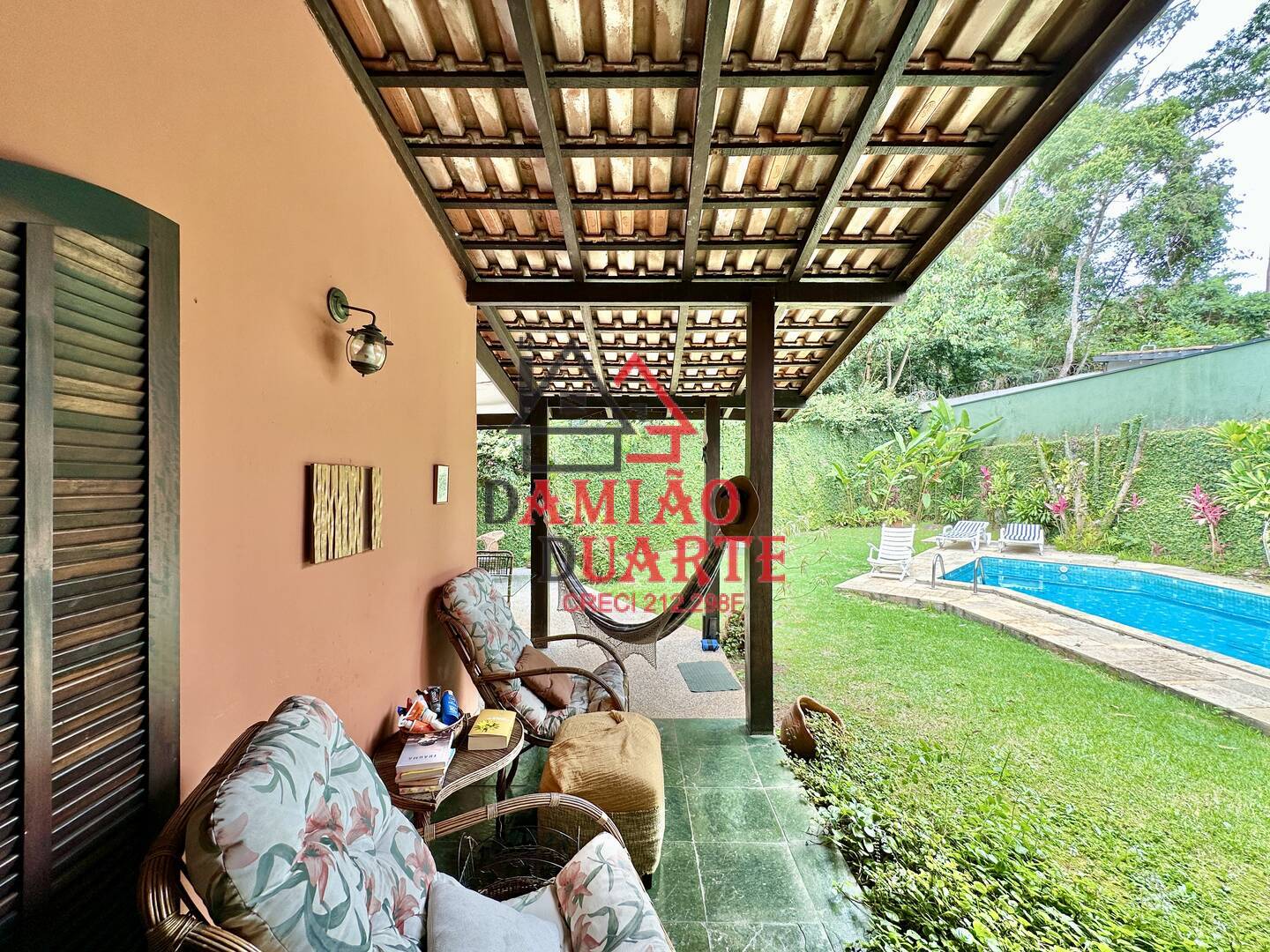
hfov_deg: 102.1
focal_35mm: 14
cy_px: 476
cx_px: 635
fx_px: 514
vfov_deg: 85.7
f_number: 2.2
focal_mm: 2.22
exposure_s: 1/102
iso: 40
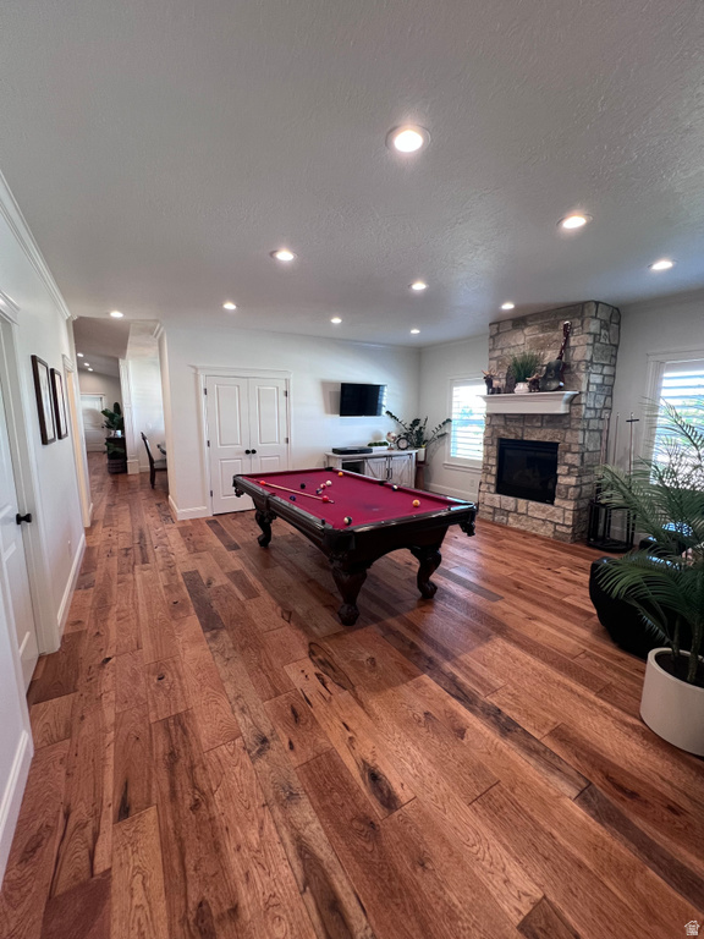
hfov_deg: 89.9
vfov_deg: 106.2
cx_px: 352
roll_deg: +0.3
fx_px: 353
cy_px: 470
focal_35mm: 13
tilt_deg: -7.0
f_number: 1.8
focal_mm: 1.57
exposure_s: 1/100
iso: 200
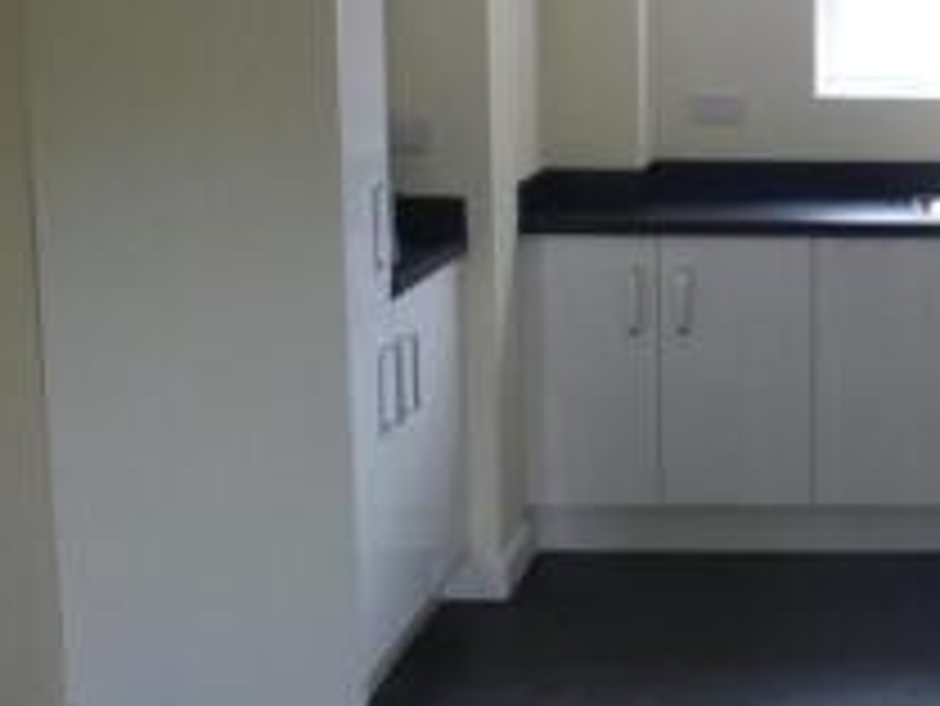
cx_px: 1005
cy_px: 263
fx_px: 1820
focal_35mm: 67
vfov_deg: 21.9
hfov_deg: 26.9
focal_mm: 4.3
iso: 320
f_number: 3.3
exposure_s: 1/60
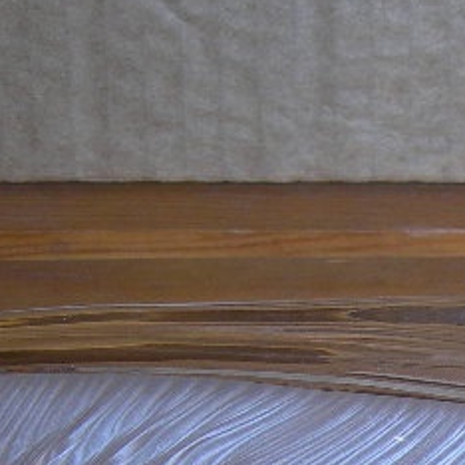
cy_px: 644
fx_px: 2234
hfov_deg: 11.5
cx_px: 632
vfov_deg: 11.5
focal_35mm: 147
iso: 50
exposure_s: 1/60.1
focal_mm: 7.8
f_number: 2.8
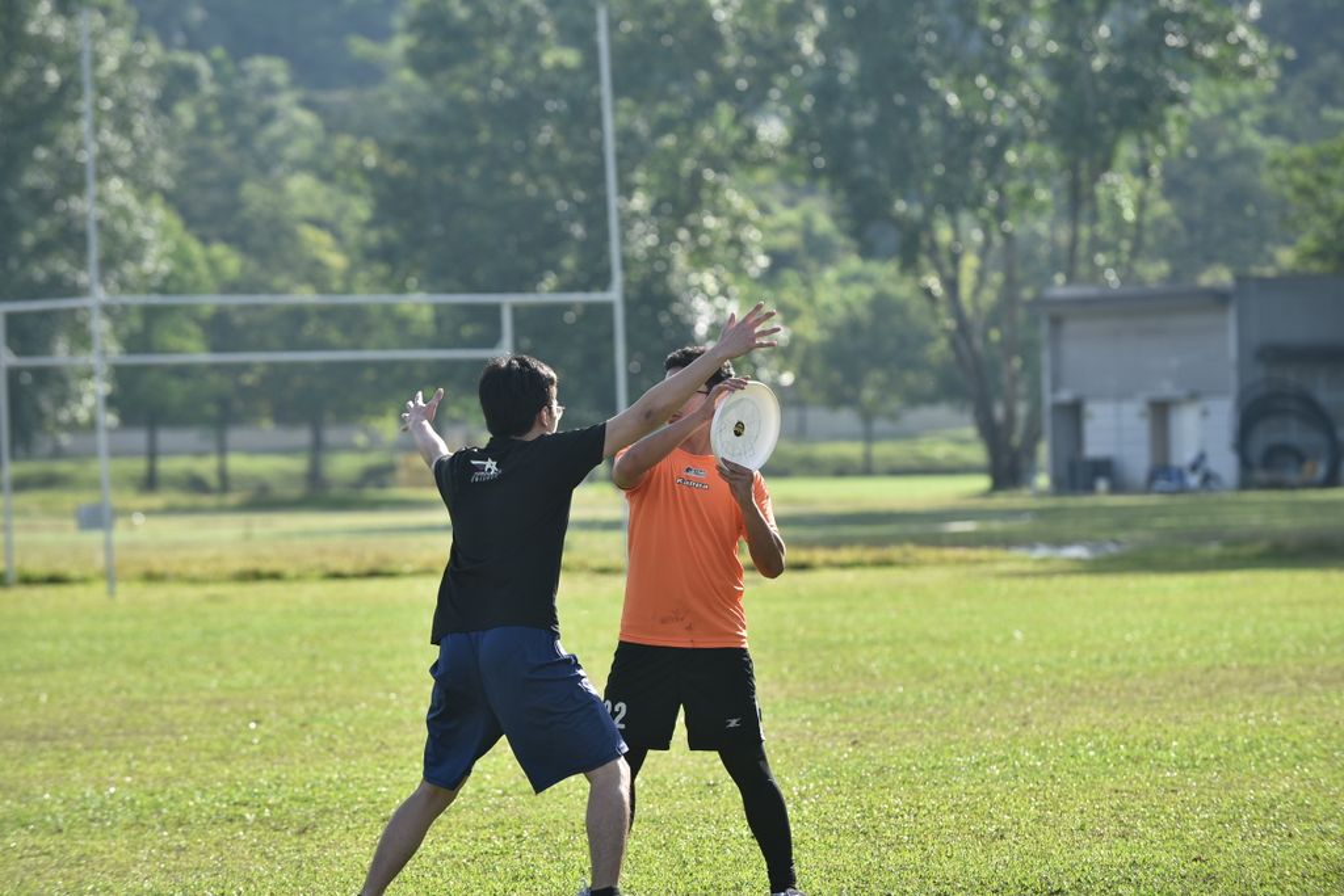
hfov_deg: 10.3
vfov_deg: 6.9
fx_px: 7467
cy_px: 448
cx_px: 672
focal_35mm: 200
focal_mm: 200
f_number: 5
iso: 100
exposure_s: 1/400
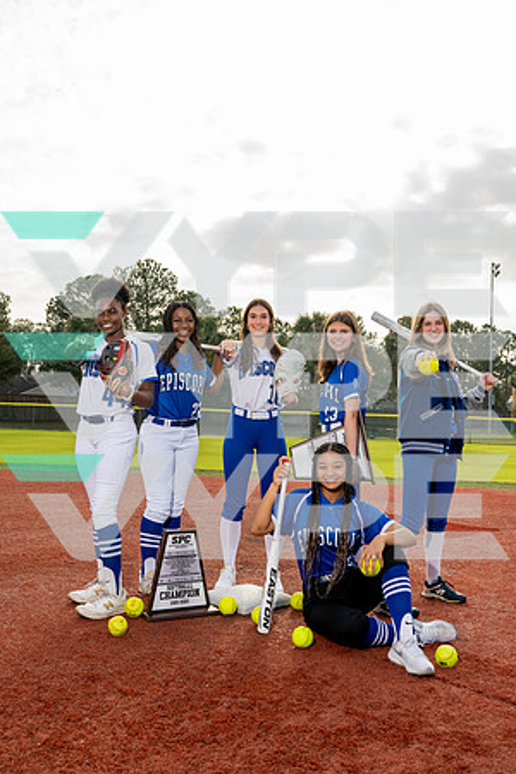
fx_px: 752
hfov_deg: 37.9
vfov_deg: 54.4
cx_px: 258
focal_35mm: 35
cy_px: 387
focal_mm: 35
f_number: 6.3
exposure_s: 1/250
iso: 80
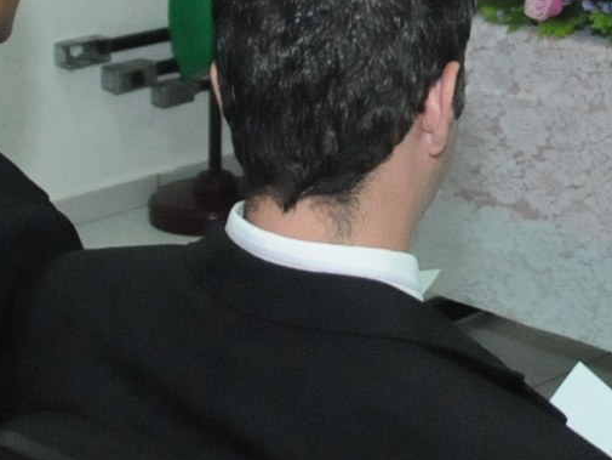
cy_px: -284
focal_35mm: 110
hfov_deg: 17.0
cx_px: 768
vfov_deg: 12.6
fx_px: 1945
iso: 3200
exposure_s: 1/250
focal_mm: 18
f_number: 4
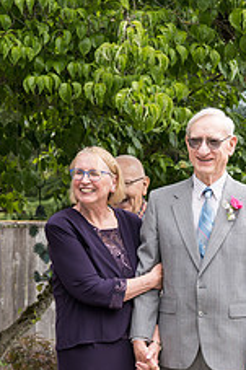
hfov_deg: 12.3
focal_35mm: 111
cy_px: 339
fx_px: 1139
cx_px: 156
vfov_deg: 18.1
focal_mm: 56
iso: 400
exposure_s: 1/500
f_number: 5
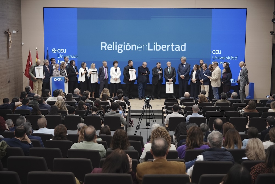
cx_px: 138
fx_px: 436
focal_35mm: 57
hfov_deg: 35.0
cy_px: 92
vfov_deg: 23.7
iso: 2000
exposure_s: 1/50
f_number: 5.6
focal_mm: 57.1
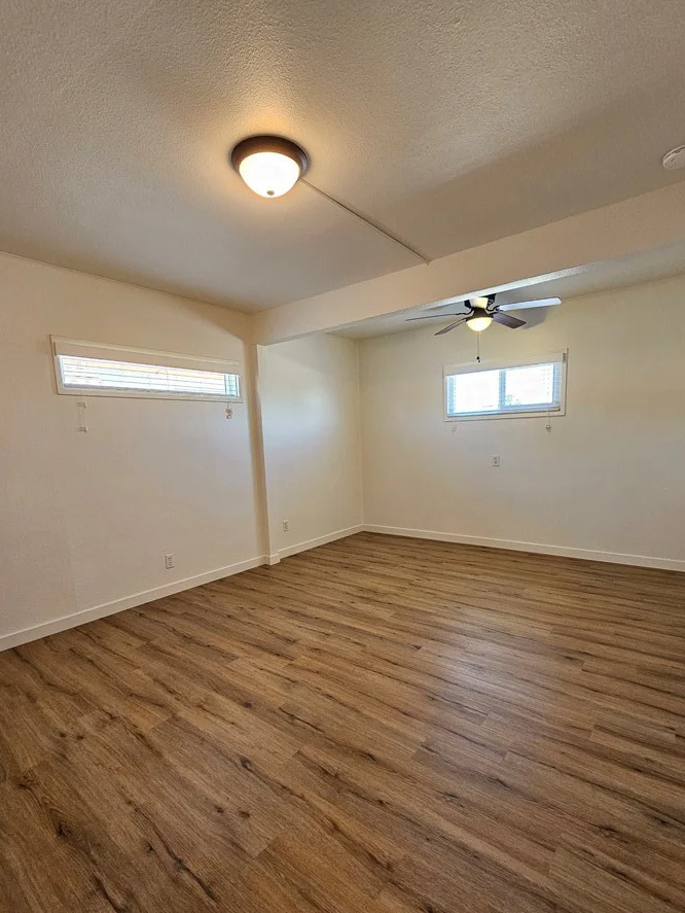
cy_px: 507
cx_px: 339
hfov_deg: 81.8
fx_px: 395
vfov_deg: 97.7
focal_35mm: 15
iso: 250
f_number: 2.2
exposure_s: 1/60
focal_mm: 2.2
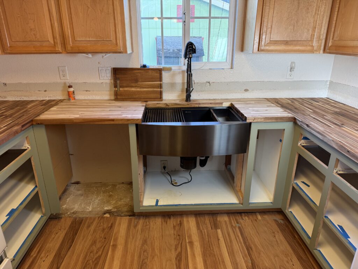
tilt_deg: -18.9
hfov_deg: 71.6
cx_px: 179
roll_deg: -0.1
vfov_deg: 56.8
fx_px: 248
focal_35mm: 24
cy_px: 134
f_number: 1.78
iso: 125
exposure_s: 1/161
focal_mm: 6.76
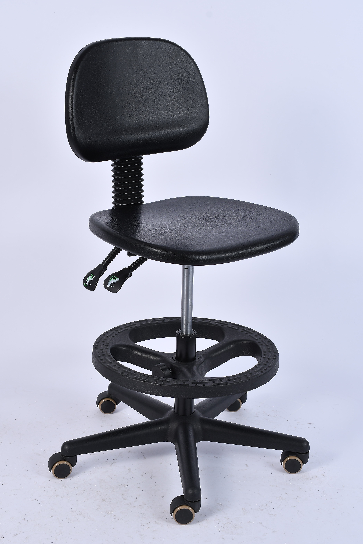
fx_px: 907
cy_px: 272
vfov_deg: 33.4
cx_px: 182
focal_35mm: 60
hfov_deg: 22.6
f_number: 9
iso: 125
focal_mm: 40
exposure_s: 1/125
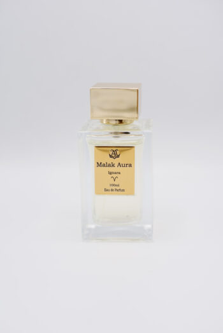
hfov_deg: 27.0
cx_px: 112
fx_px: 464
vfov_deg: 39.6
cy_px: 166
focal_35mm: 50
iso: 50
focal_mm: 50
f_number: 2.2
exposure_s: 1/250
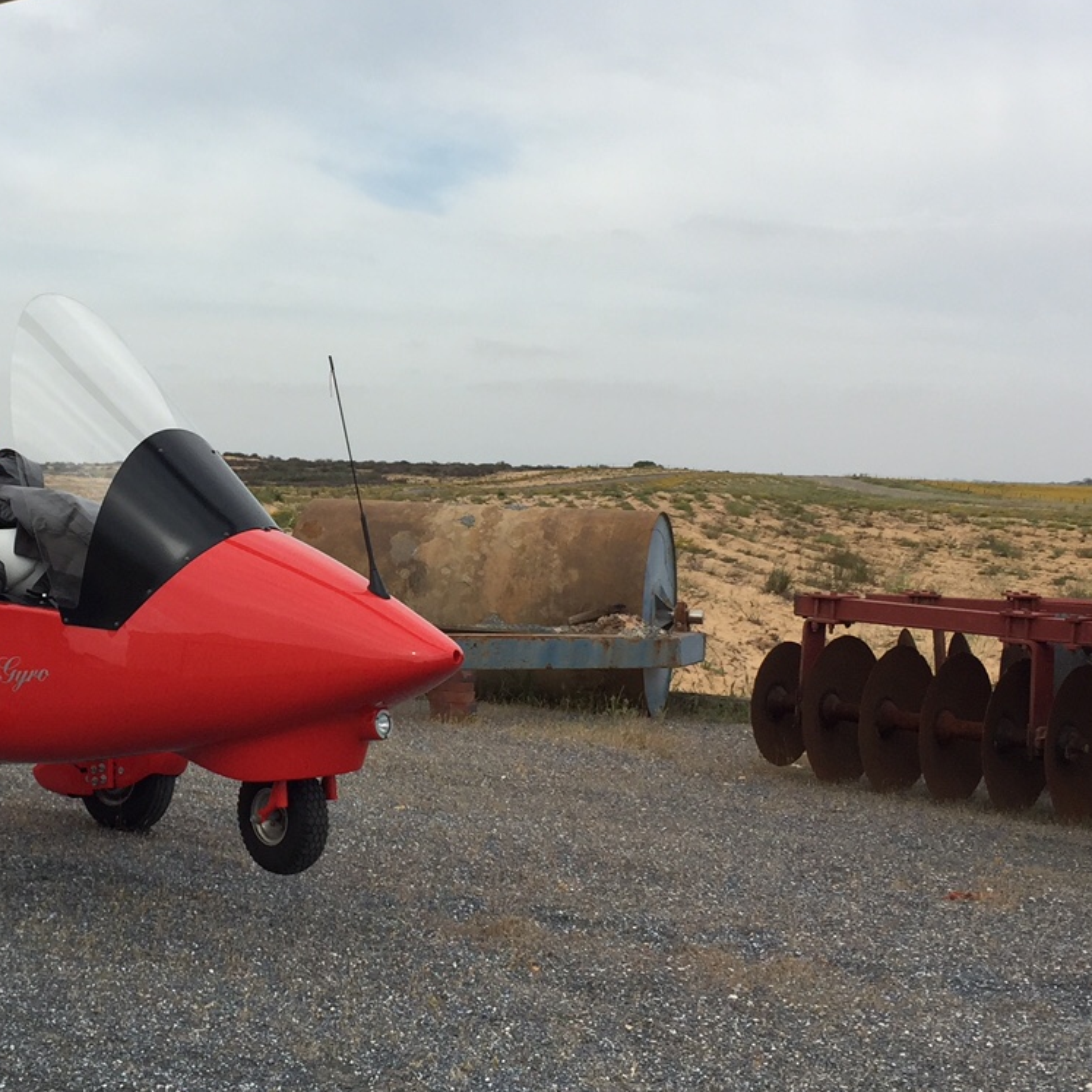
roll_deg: -2.3
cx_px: 218
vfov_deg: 30.5
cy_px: 458
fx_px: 1999
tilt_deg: +0.1
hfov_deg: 29.8
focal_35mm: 56
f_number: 2.2
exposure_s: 1/1721
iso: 32
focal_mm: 4.15
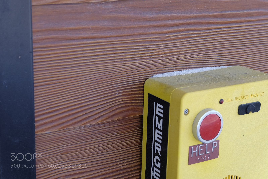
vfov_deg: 18.2
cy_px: 90
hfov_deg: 27.0
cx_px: 134
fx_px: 558
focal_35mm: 75
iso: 200
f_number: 5.6
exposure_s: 1/105
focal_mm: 50
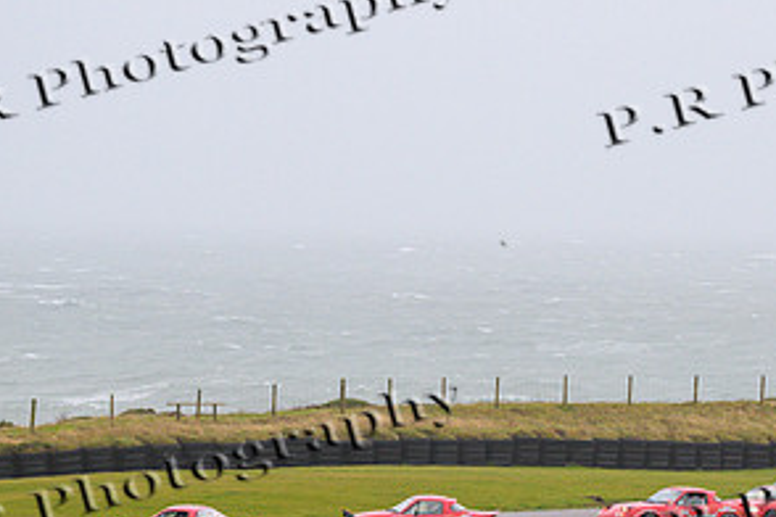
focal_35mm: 355
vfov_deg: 3.9
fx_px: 7652
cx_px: 546
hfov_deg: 5.8
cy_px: 297
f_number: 5.6
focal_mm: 180
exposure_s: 1/320
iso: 2000
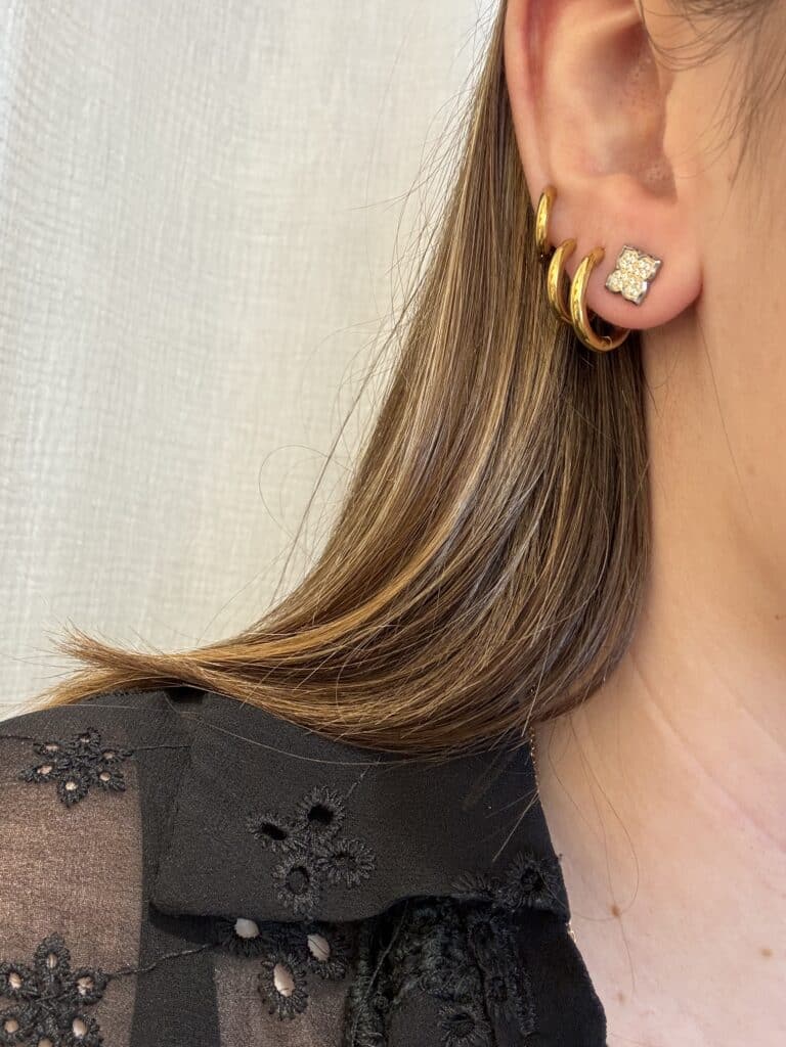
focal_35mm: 30
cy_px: 524
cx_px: 393
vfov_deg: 60.0
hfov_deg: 46.8
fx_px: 908
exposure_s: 1/50
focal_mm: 2.69
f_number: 1.9
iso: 125
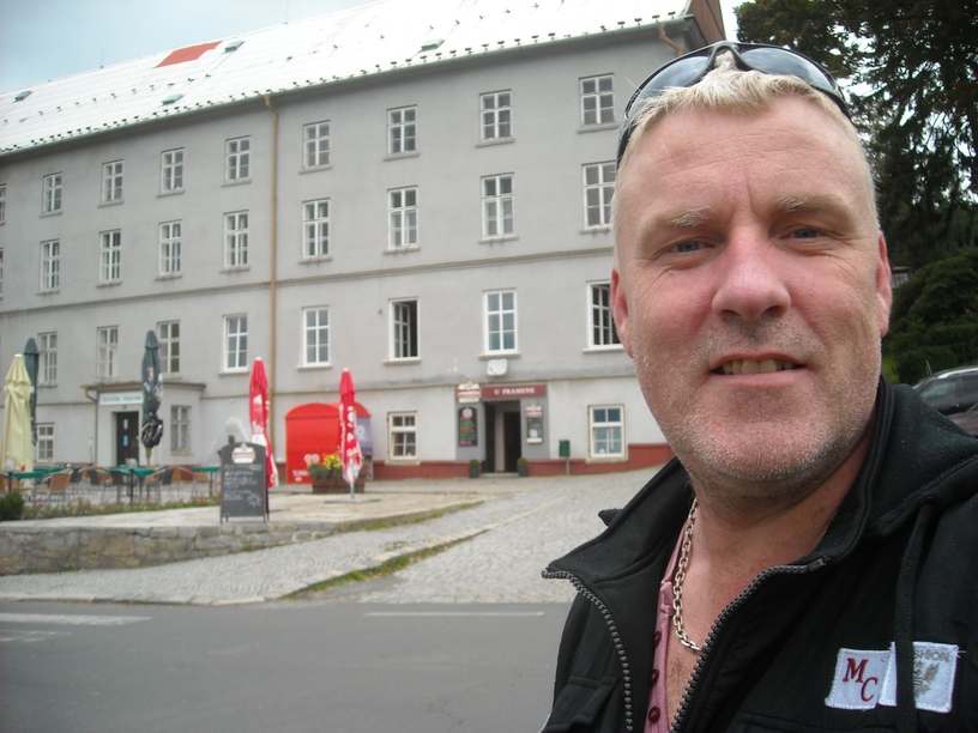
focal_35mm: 35
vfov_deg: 40.7
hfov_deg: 52.6
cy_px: 366
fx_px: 989
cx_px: 489
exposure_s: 1/250
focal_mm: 5.7
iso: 77
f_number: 2.8
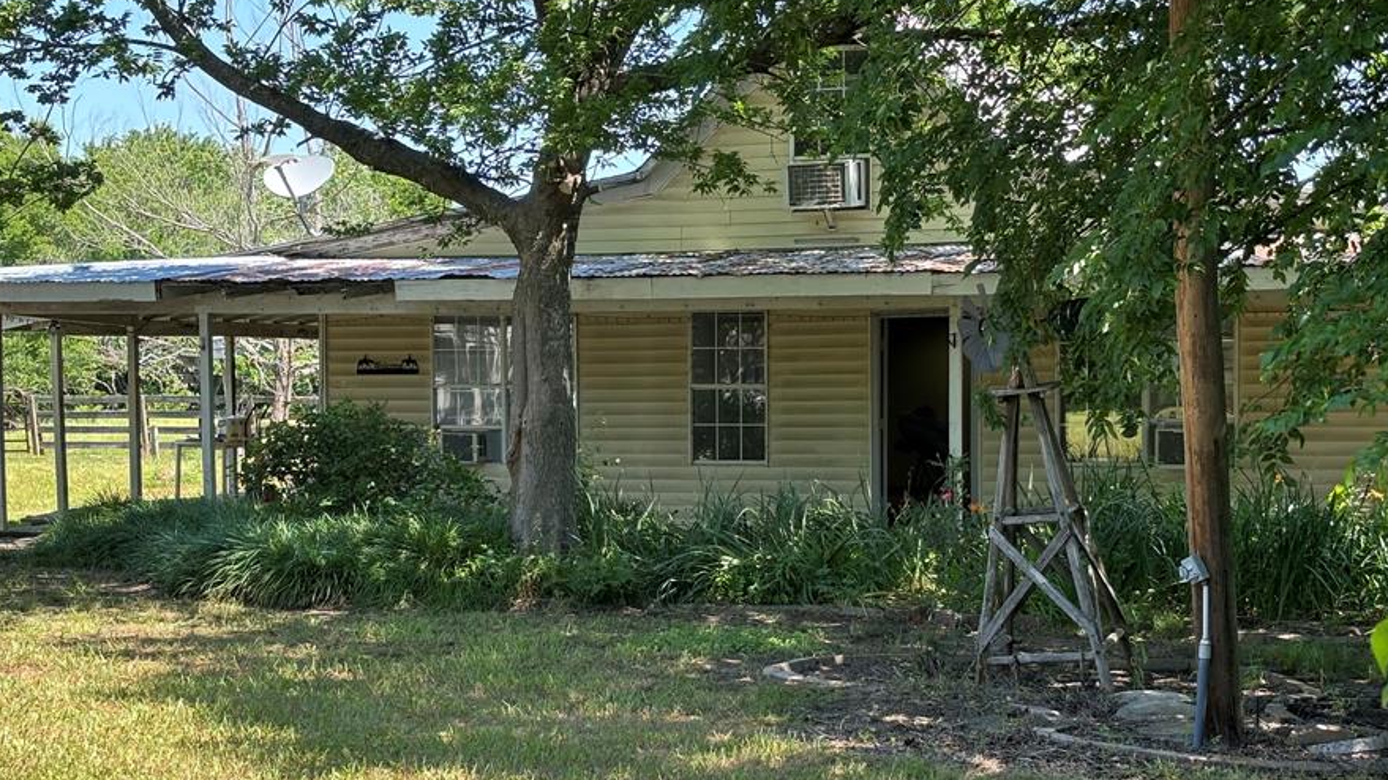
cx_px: 668
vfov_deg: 18.2
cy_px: 482
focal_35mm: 66
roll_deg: +0.2
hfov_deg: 31.9
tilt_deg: -1.9
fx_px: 2429
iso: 32
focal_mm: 5.96
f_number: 1.6
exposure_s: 1/462
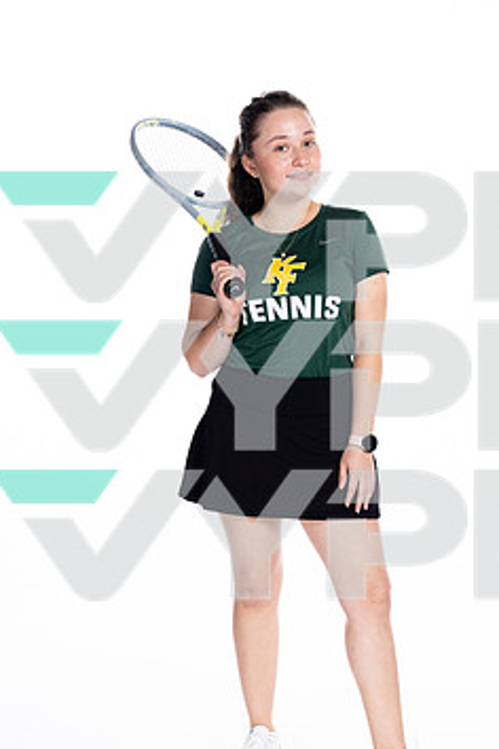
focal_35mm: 84
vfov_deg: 24.2
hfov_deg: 16.2
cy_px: 387
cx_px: 307
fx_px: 1746
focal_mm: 66
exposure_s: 1/250
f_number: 5.6
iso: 400
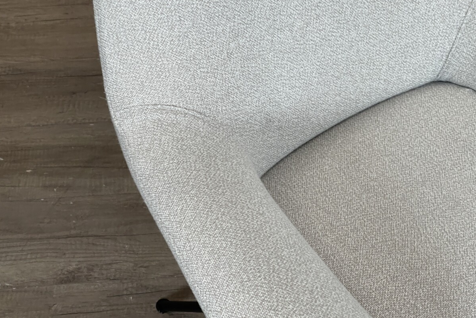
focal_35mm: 67
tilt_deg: -46.3
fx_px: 886
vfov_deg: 20.3
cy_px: 143
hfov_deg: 30.1
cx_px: 238
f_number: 2.2
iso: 125
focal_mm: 7.5
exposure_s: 1/100
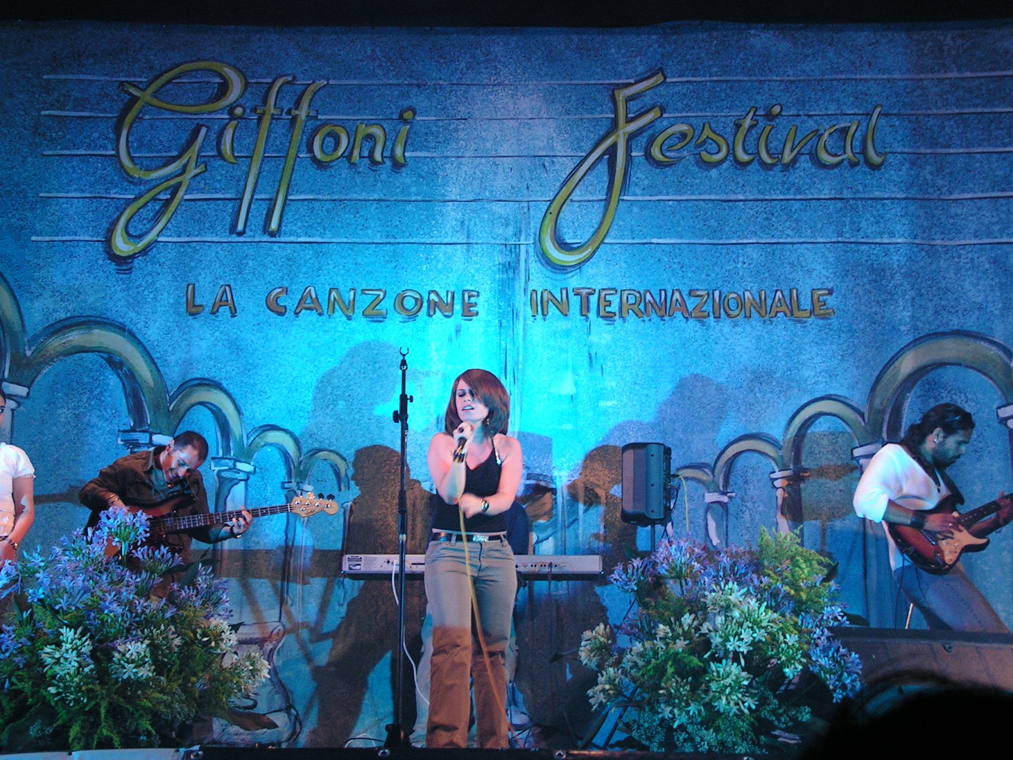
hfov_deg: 36.2
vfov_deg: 27.5
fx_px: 1551
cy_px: 380
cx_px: 506
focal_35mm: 53
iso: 200
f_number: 3.2
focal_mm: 8.9
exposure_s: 1/20
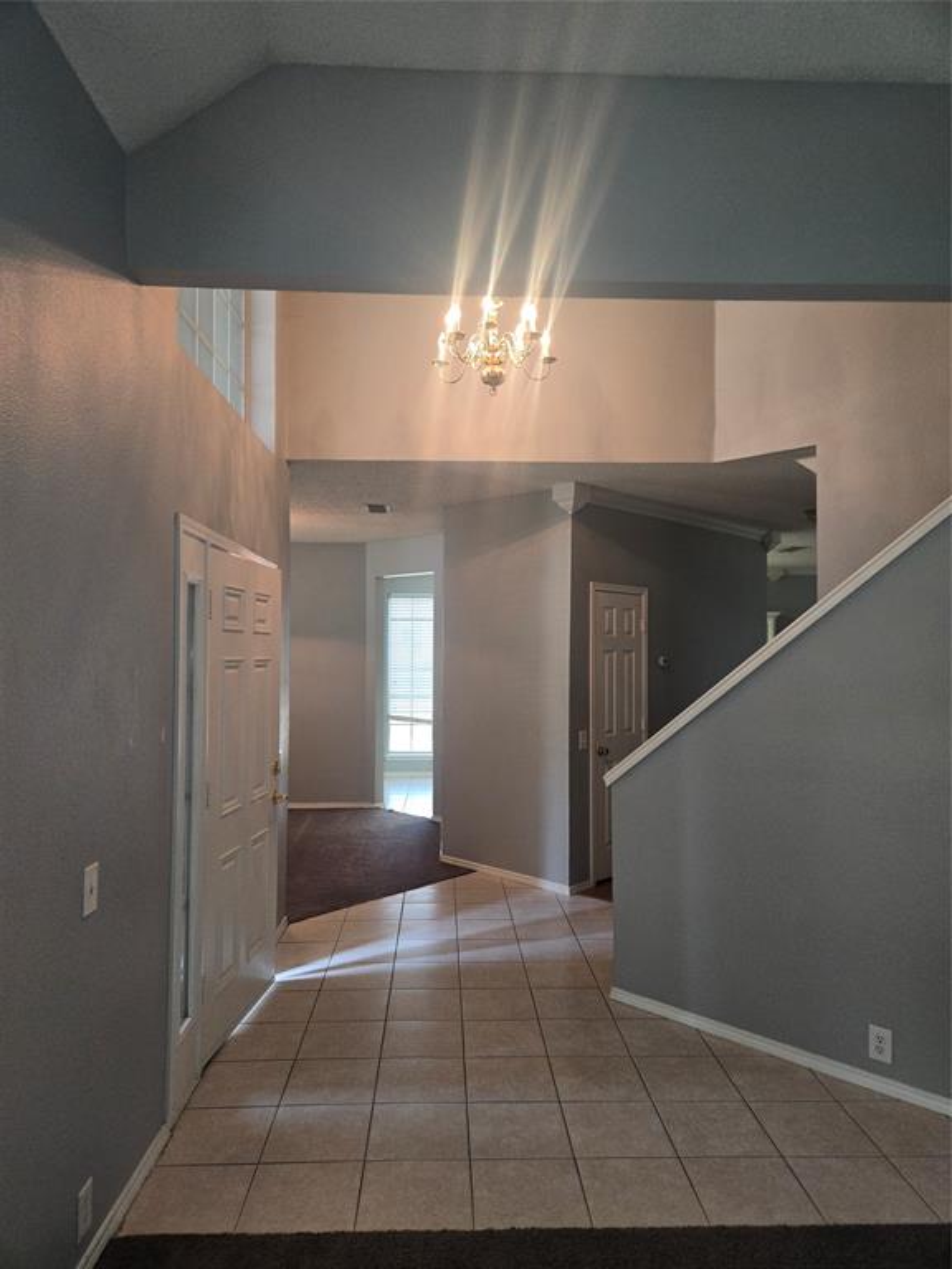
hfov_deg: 58.9
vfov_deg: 73.9
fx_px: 843
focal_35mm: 23
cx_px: 476
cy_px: 634
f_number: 1.8
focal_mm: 5.4
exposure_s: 1/60
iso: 125
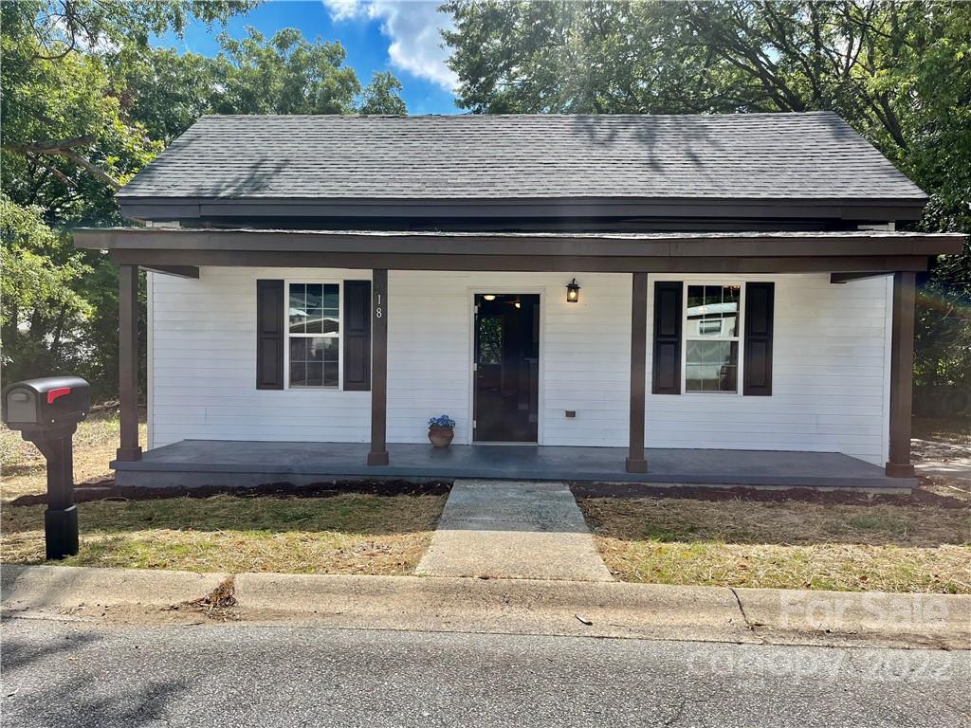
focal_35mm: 26
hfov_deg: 67.3
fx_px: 729
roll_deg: -0.6
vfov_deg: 53.1
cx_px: 486
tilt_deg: -2.0
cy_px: 364
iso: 50
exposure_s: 1/2358
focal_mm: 5.1
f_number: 1.6
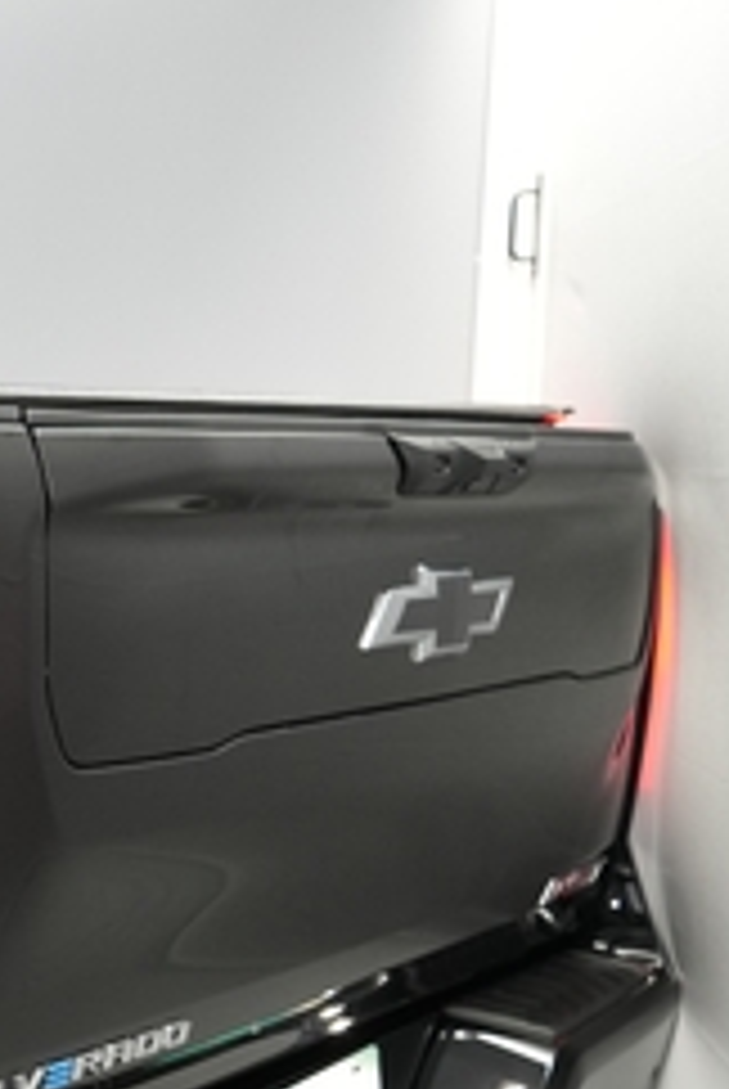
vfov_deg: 30.1
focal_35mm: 66
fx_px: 1999
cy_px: 778
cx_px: -644
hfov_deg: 16.6
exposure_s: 1/160
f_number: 2.8
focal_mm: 25
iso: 1600
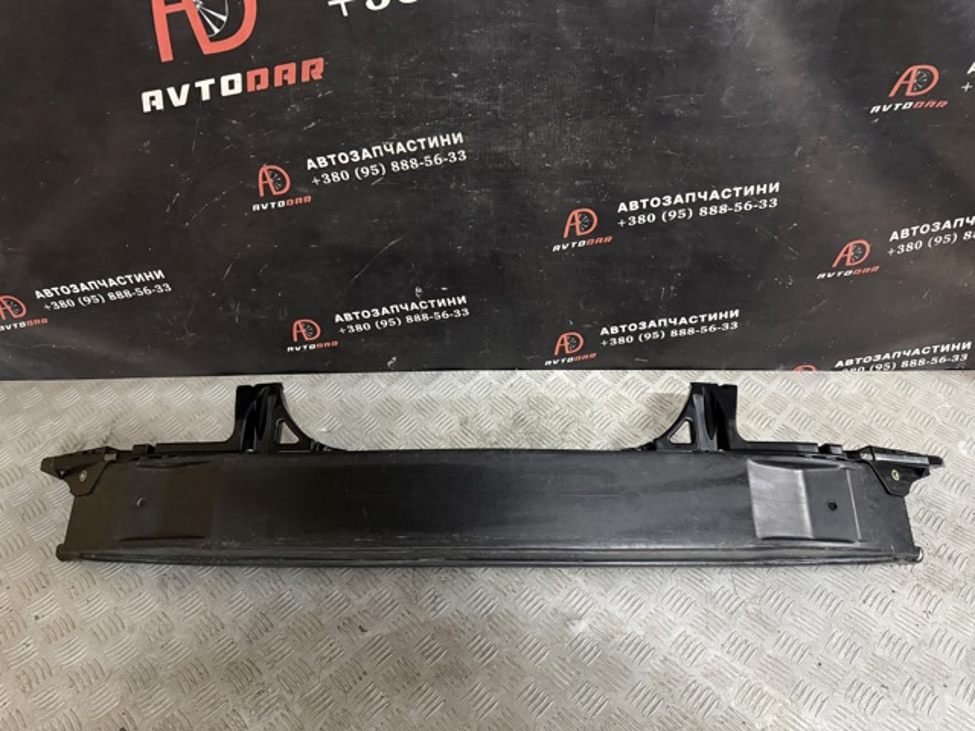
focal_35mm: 24
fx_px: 676
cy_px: 366
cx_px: 488
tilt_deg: -39.8
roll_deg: +0.0
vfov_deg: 56.8
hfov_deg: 71.6
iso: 640
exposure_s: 1/60
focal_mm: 6.76
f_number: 1.78
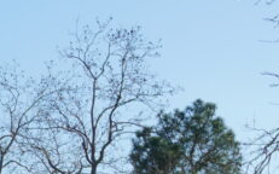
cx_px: -192
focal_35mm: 217
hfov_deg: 9.3
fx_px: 1649
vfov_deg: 5.9
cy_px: 317
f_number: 8
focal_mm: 32
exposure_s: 1/200
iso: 100
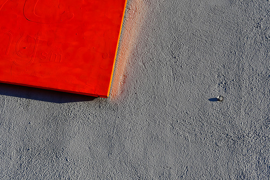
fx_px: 360
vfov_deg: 28.1
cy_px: 90
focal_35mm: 48
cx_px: 135
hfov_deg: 41.1
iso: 200
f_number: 11
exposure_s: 1/320
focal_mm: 32
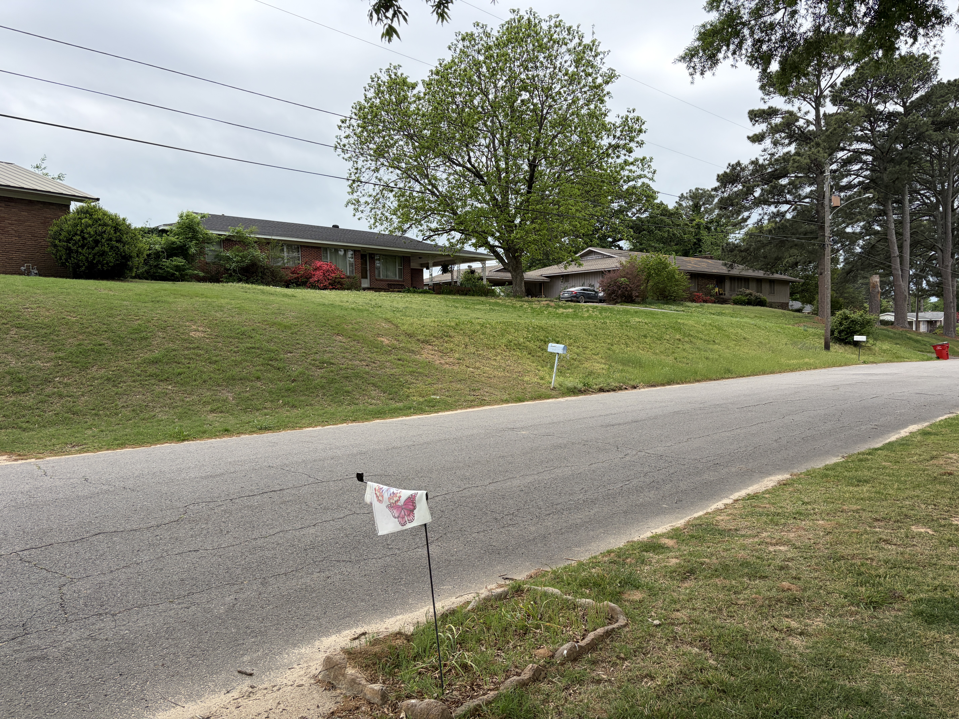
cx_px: 480
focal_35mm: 26
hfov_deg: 67.3
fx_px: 720
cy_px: 360
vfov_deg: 53.1
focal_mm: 5.96
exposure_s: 1/1751
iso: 50
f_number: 1.6
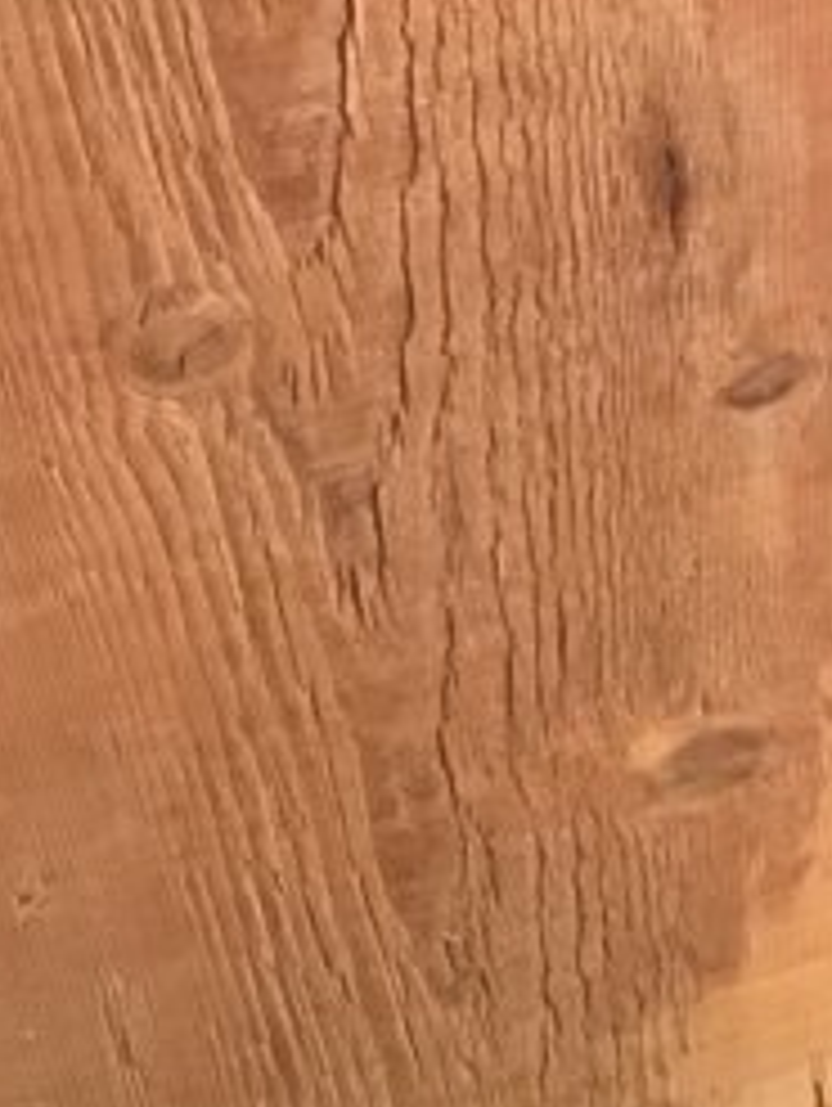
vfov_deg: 12.9
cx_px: 814
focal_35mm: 151
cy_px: -40
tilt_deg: -45.4
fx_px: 4831
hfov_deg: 9.8
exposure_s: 1/33
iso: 200
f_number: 2.4
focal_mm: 3.3
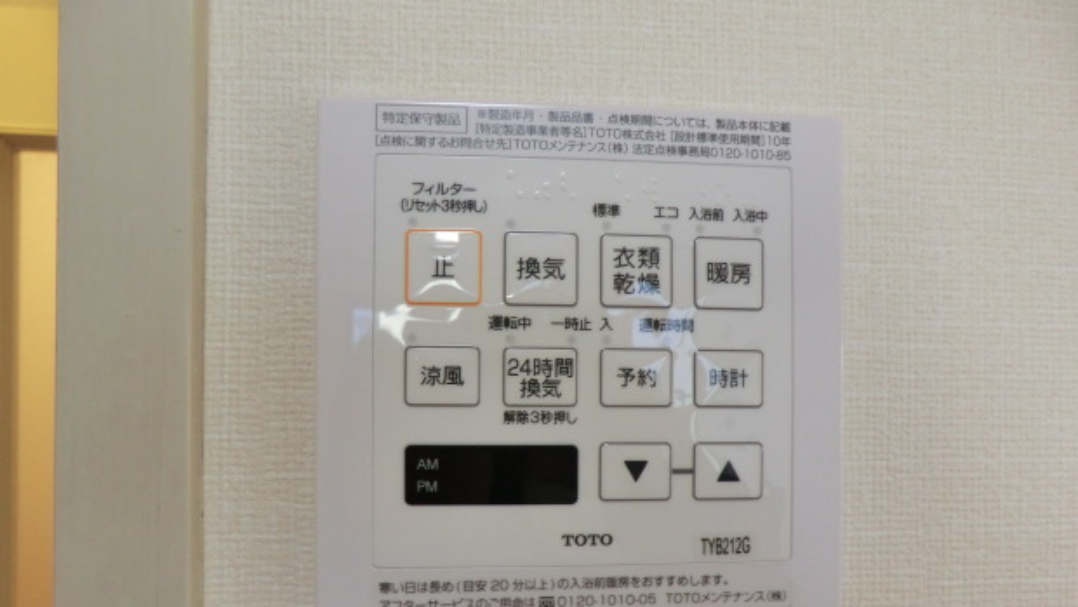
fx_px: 772
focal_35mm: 27
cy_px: 395
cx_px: 555
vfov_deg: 42.4
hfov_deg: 69.8
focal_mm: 4.3
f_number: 3.2
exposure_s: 1/60
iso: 200
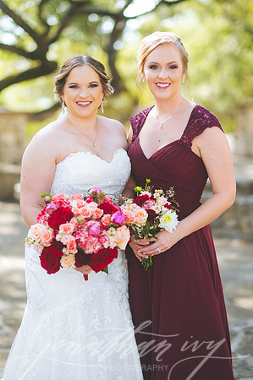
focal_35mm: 85
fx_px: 898
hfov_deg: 16.0
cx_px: 126
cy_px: 190
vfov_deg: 23.9
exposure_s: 1/400
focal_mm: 85
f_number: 2
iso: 160
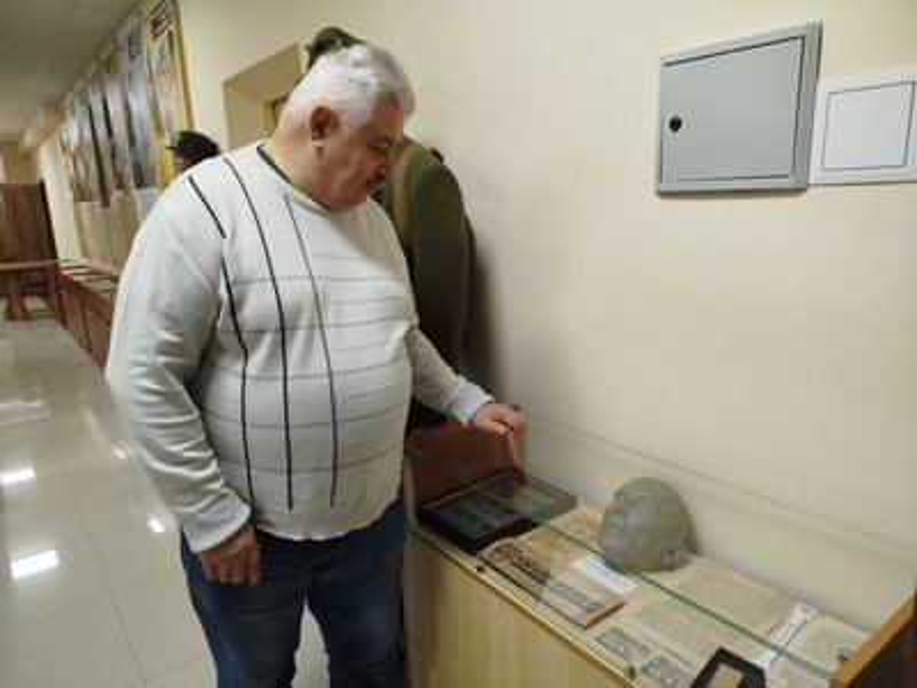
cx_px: 458
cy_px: 344
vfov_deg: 56.8
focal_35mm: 24
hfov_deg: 71.6
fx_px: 636
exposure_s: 1/33
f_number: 1.7
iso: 320
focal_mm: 5.31
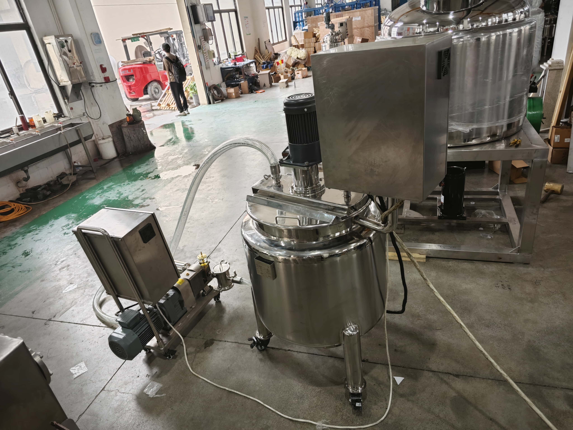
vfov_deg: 58.9
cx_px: 286
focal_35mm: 23
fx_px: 381
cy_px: 215
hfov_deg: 73.9
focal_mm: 5.43
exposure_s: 1/50
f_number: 1.8
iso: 500
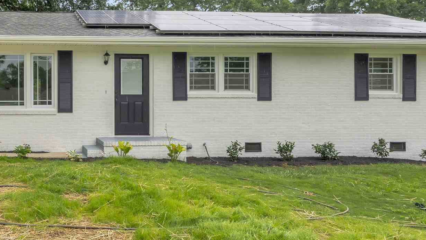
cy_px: 101
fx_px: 474
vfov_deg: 28.3
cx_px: 60
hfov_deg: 44.9
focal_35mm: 42
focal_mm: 16
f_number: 9
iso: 320
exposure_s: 1/250
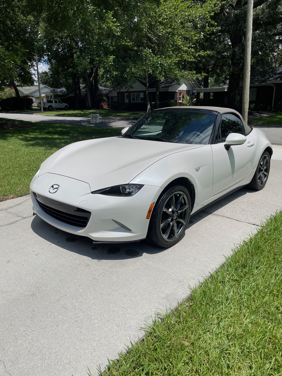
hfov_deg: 53.1
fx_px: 282
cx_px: 141
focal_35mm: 26
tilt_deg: -15.3
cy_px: 188
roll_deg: +0.4
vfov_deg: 67.3
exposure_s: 1/9091
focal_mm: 4.2
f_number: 1.6
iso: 32
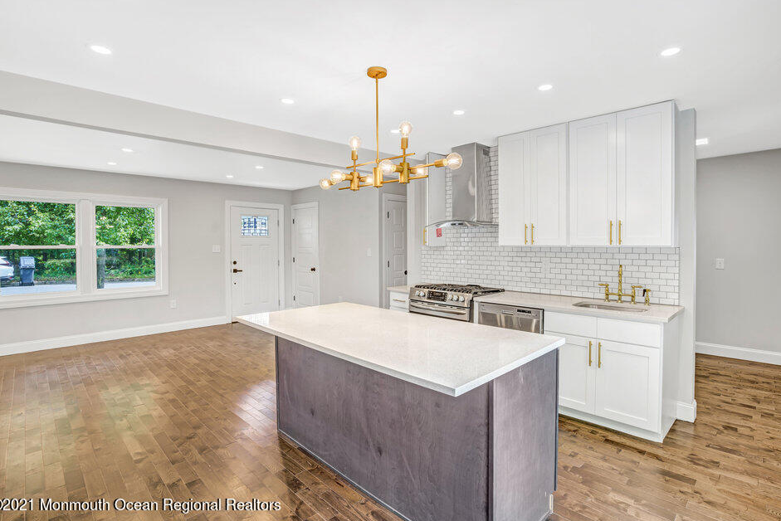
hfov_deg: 93.2
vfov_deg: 70.4
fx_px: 369
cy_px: 248
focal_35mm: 17
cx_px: 402
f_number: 8
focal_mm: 16
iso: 100
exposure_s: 1/5
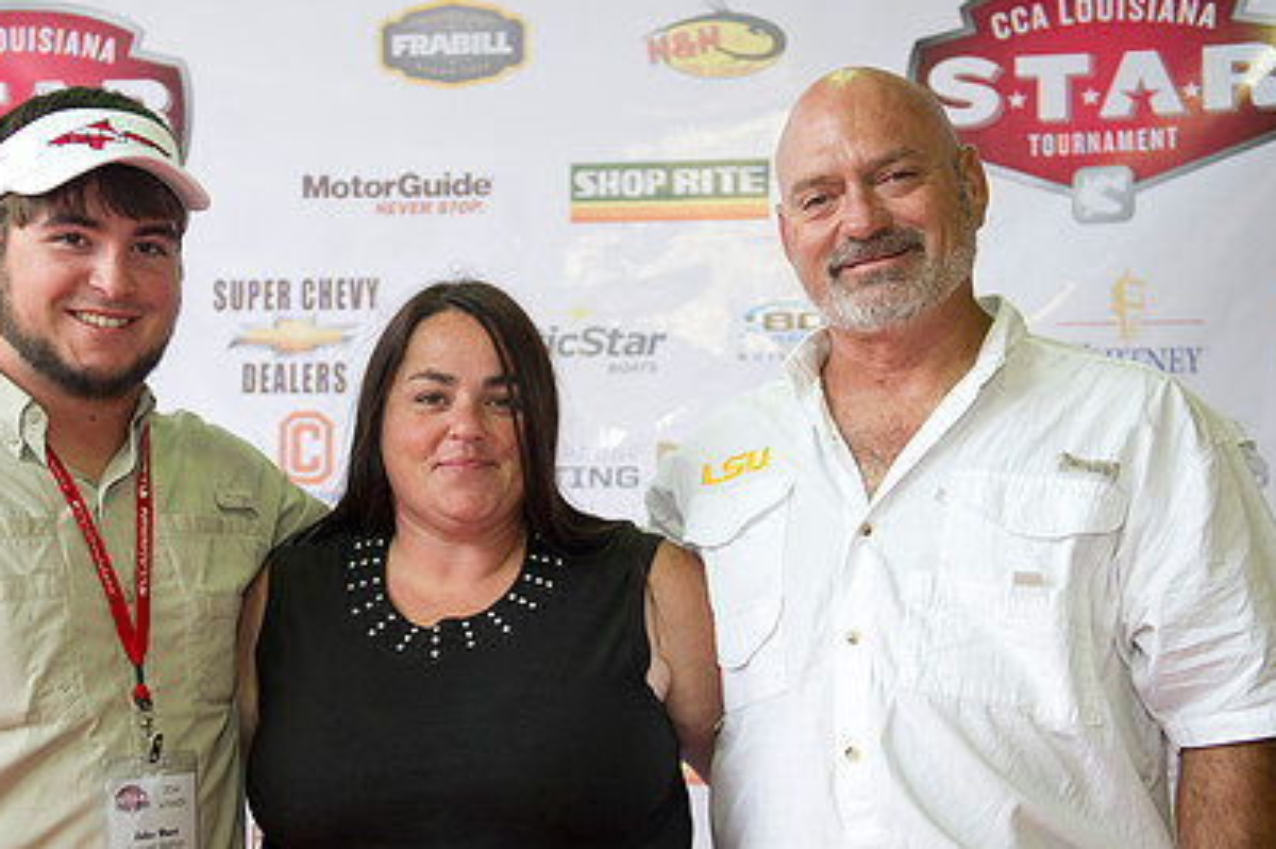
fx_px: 2054
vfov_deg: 23.3
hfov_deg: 34.4
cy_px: 527
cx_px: 501
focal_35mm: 58
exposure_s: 1/125
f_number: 3.2
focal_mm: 40
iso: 640
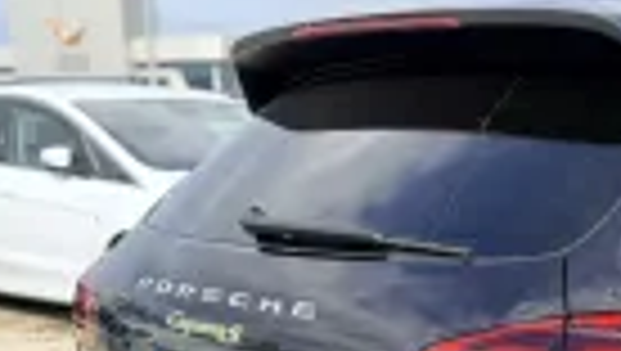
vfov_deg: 17.3
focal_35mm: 68
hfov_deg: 29.0
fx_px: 1121
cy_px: 374
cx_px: 621
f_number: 1.78
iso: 100
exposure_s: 1/992
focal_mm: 6.76
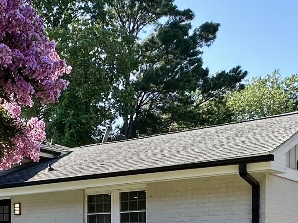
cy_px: 272
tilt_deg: -2.5
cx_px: 23
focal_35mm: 61
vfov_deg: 22.1
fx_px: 525
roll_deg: +0.2
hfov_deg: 30.2
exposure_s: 1/581
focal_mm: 2.22
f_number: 2.2
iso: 40
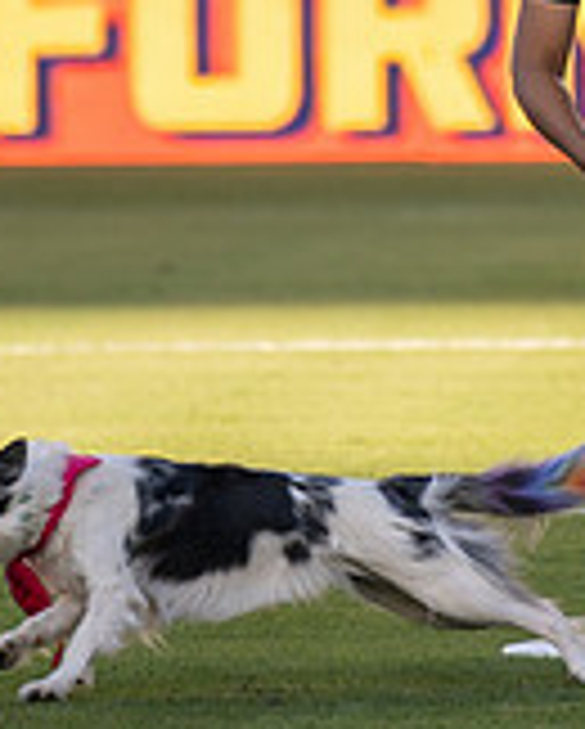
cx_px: 755
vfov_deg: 1.6
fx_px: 25836
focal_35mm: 1196
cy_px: -32
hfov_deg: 1.3
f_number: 2.8
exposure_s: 1/1000
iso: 90
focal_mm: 200
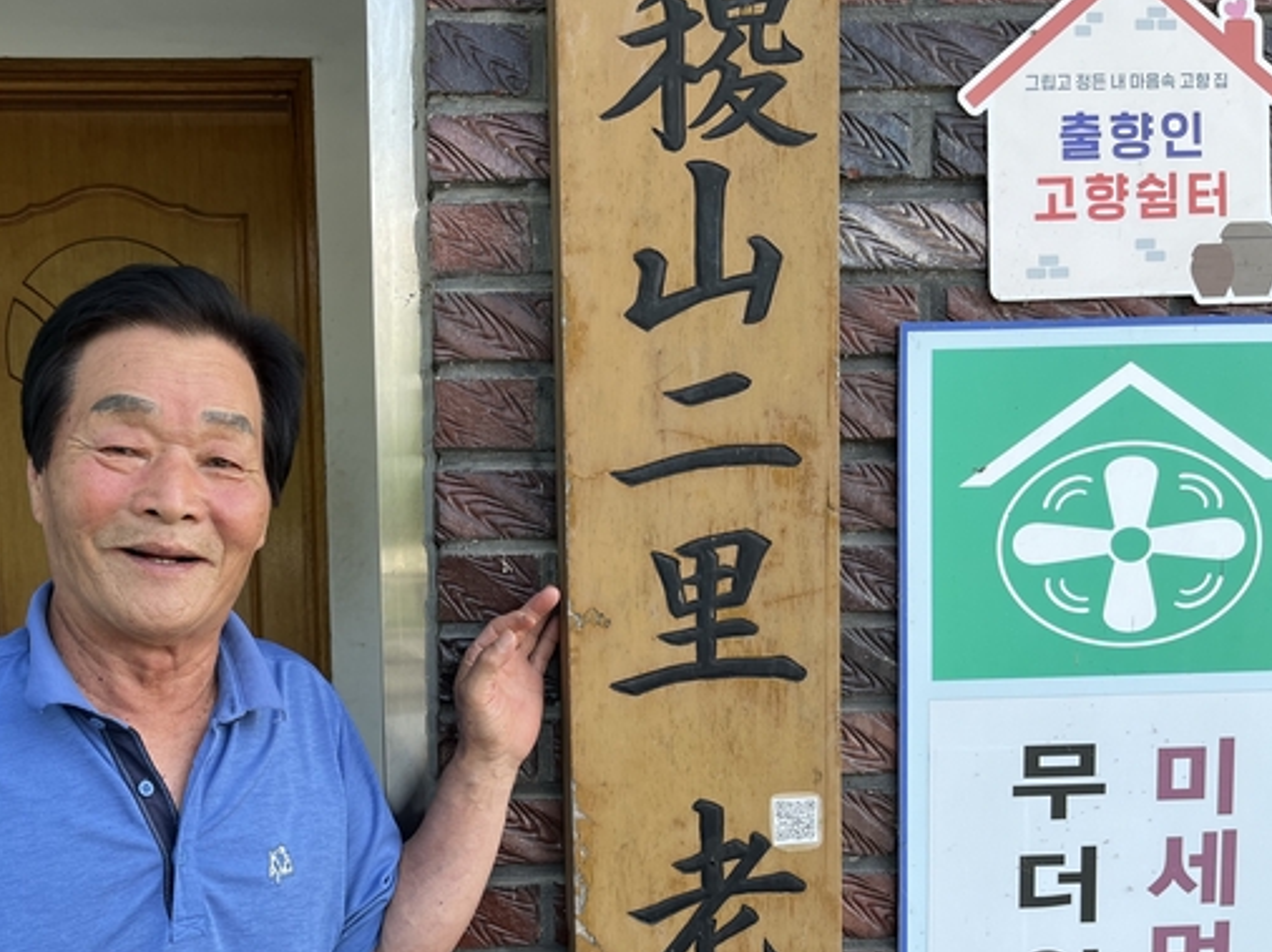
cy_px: 644
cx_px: 455
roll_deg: -0.4
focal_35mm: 36
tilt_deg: -4.8
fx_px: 1322
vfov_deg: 39.1
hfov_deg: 50.7
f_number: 1.6
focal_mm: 5.1
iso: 50
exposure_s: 1/471
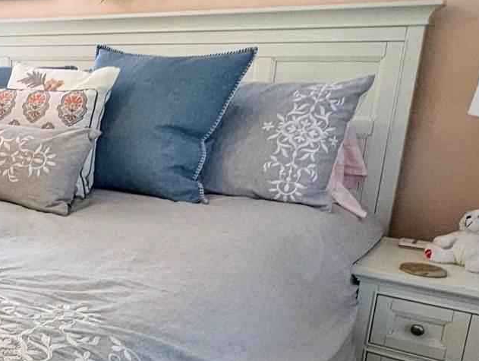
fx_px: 582
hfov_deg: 37.5
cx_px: -48
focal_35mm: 42
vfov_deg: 34.3
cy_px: 224
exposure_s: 1/120
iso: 82
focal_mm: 1.95
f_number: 2.2
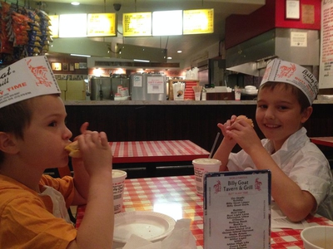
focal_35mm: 33
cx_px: 166
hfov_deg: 55.4
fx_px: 317
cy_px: 124
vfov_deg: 42.9
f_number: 2.4
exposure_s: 1/20
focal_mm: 4.12
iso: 400
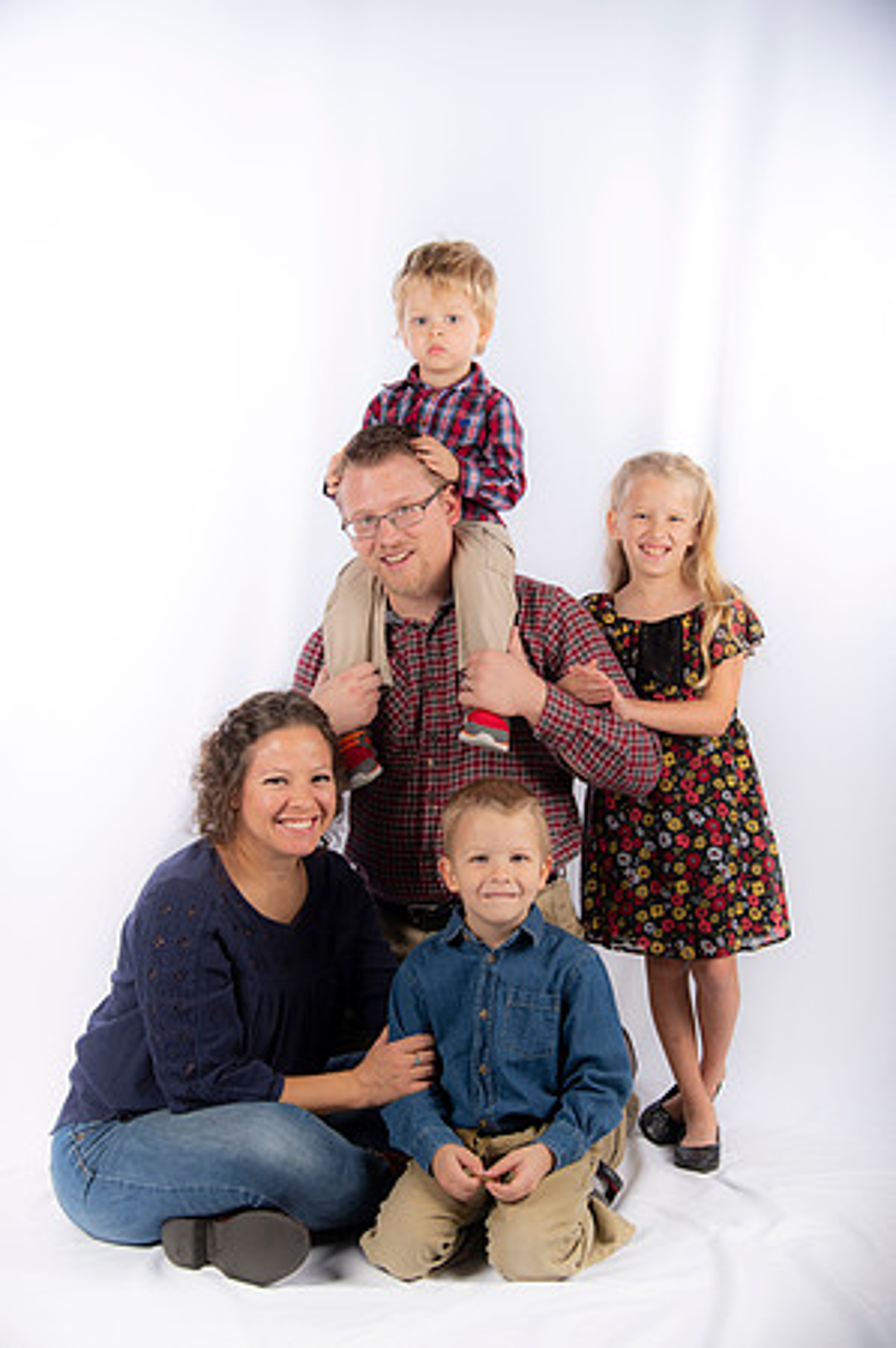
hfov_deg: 28.0
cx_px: 448
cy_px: 674
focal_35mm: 48
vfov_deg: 41.2
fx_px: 1796
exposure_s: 1/200
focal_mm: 48
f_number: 5.6
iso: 100
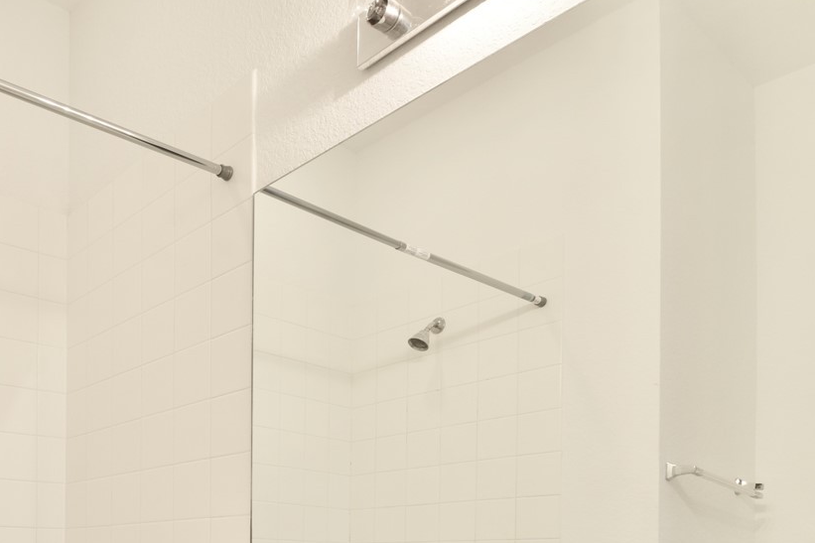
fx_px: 702
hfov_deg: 54.0
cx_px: 109
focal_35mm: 31
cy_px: 552
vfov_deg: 37.4
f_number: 9
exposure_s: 1/3
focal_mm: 10
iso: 100
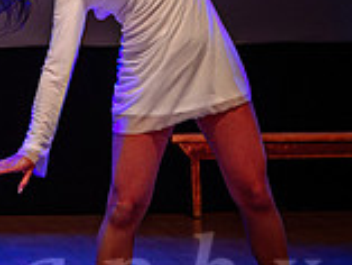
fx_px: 2147
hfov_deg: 9.1
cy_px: -9
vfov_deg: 7.0
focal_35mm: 211
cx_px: -168
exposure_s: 1/200
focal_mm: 57
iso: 1600
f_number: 2.8
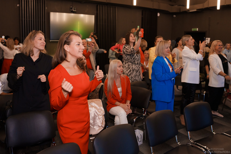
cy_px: 67
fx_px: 203
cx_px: 111
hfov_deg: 59.1
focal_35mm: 32
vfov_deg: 41.4
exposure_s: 1/250
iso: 1250
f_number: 4
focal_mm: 28
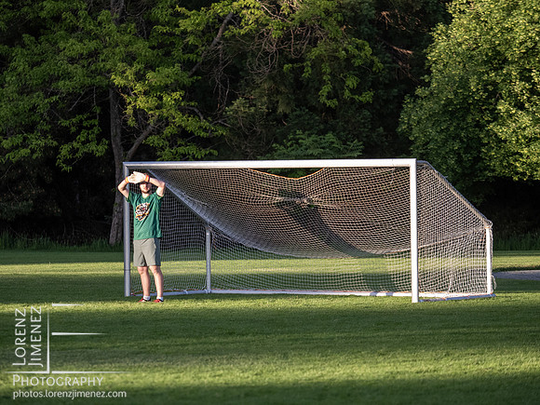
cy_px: 202
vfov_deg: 6.8
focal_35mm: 220
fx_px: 3432
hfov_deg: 9.0
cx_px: 270
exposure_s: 1/1000
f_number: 2.8
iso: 1000
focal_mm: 110
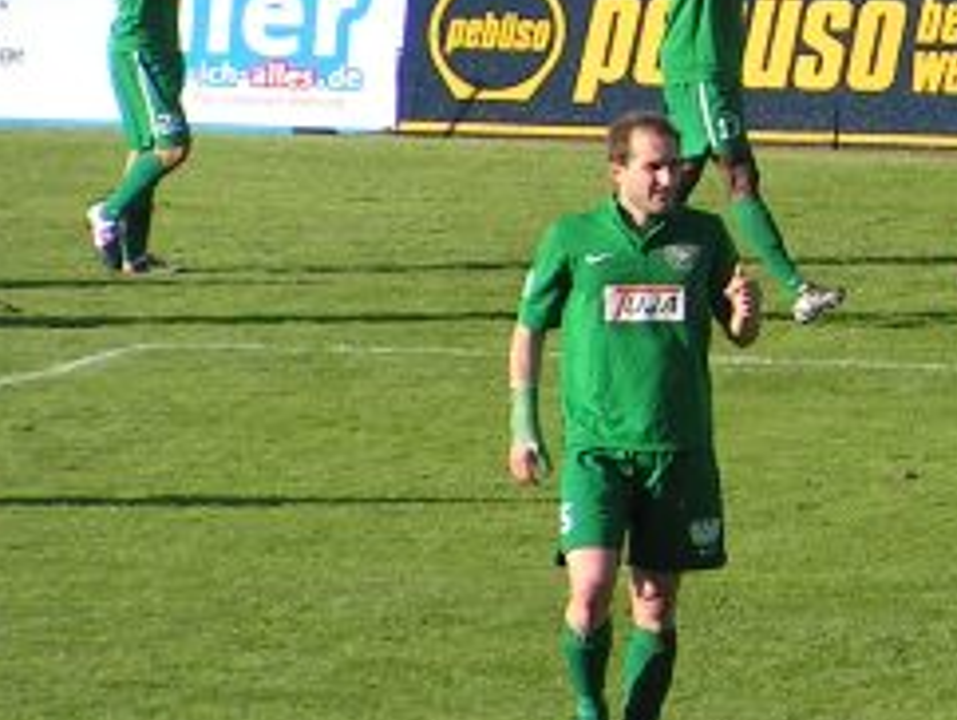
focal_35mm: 680
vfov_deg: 2.2
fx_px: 18818
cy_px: -245
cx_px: 1562
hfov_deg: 2.9
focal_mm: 31.5
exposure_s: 1/400
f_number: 5
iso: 50
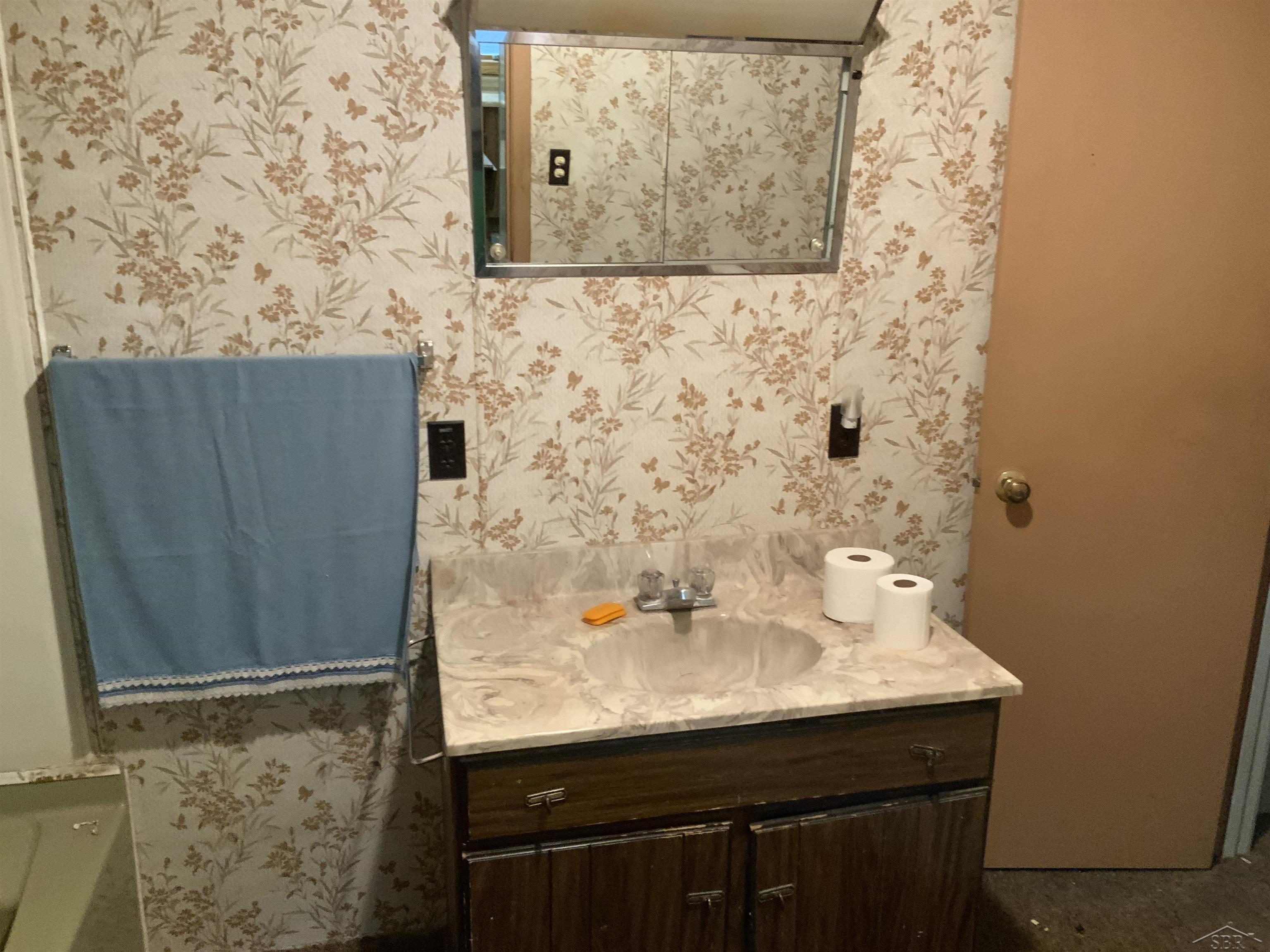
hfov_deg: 61.7
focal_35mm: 29
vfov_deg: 48.2
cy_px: 476
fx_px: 1064
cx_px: 635
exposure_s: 1/60
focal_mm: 3
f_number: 1.8
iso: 250
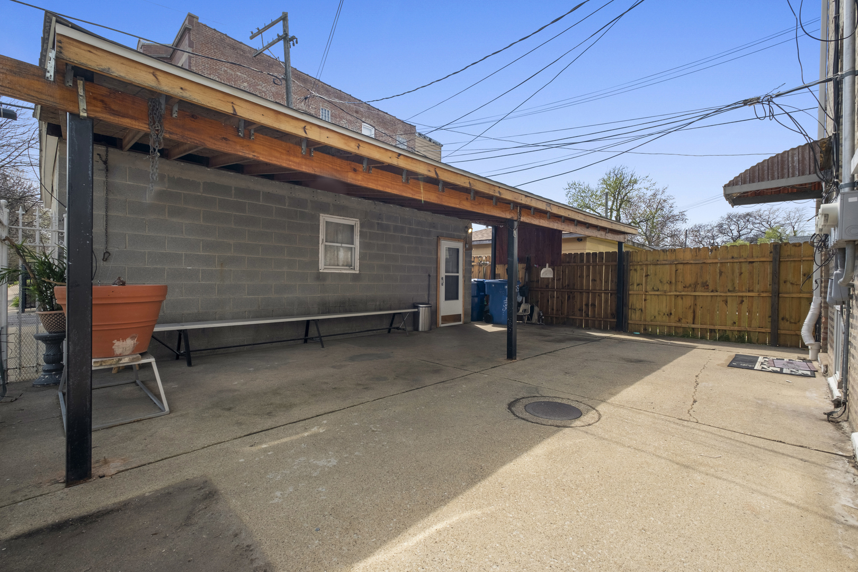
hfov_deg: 100.4
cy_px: 286
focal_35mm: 15
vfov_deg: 77.3
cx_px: 429
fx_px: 357
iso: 320
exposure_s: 1/70
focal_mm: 10
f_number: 9
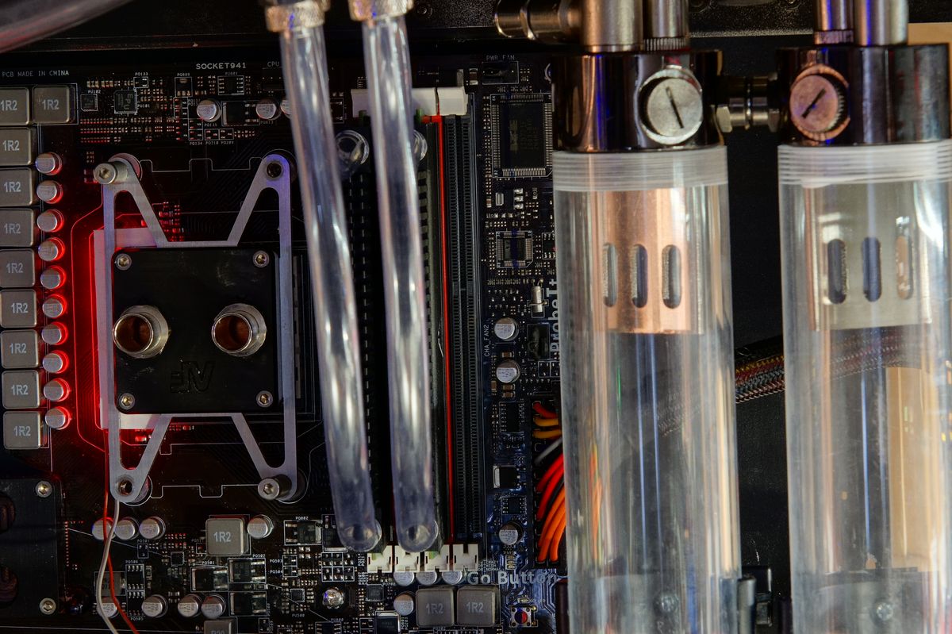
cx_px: 476
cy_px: 317
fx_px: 4361
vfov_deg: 8.3
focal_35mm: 165
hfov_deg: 12.5
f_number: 11
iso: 800
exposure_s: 1.6
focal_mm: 110
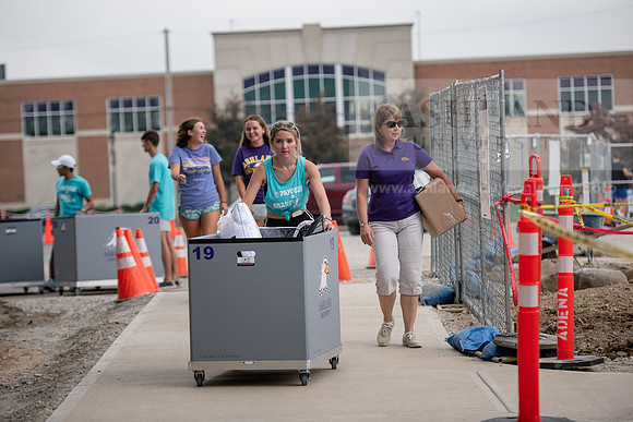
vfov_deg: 11.4
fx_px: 2110
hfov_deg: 17.1
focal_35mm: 120
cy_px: 211
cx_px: 316
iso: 100
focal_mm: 120
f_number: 3.2
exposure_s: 1/500
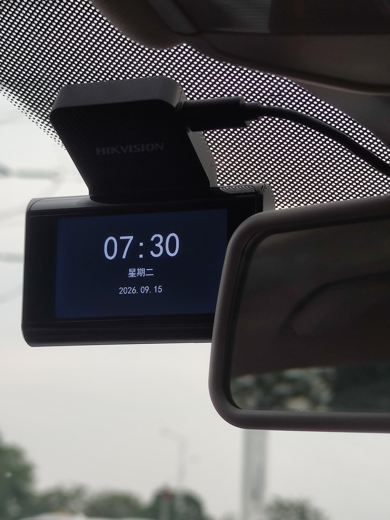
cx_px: 195
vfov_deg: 21.5
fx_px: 1367
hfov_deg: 16.2
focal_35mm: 91
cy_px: 260
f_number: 1.69
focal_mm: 6.72
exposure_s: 1/130
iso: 50
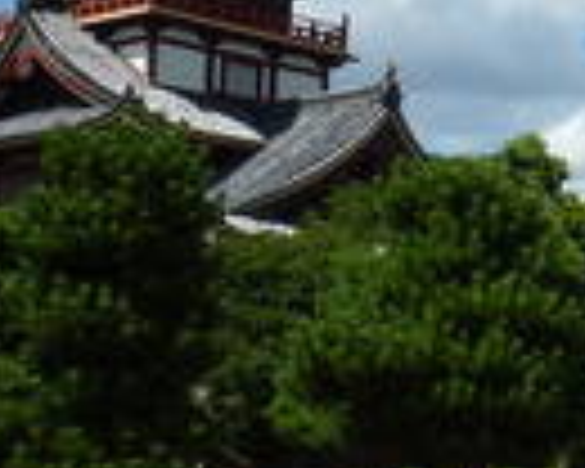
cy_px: 119
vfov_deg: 13.0
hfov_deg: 15.9
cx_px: 612
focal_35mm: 118
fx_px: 2043
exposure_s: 1/500
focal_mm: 4.1
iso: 80
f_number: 5.6
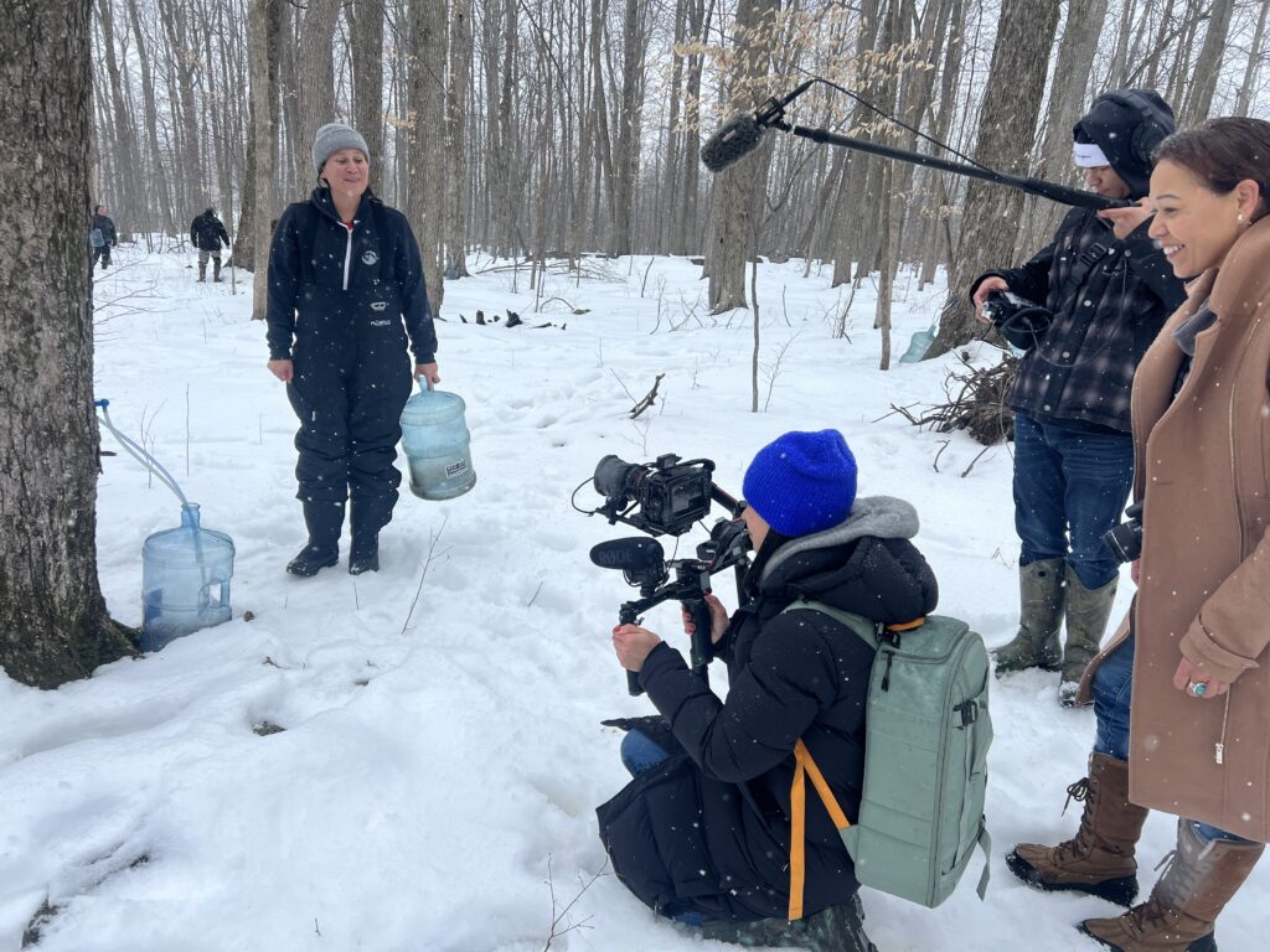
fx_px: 954
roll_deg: -4.3
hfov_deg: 67.3
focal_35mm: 26
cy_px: 476
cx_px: 635
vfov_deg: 53.1
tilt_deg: -15.3
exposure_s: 1/1553
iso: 50
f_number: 1.5
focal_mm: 5.7
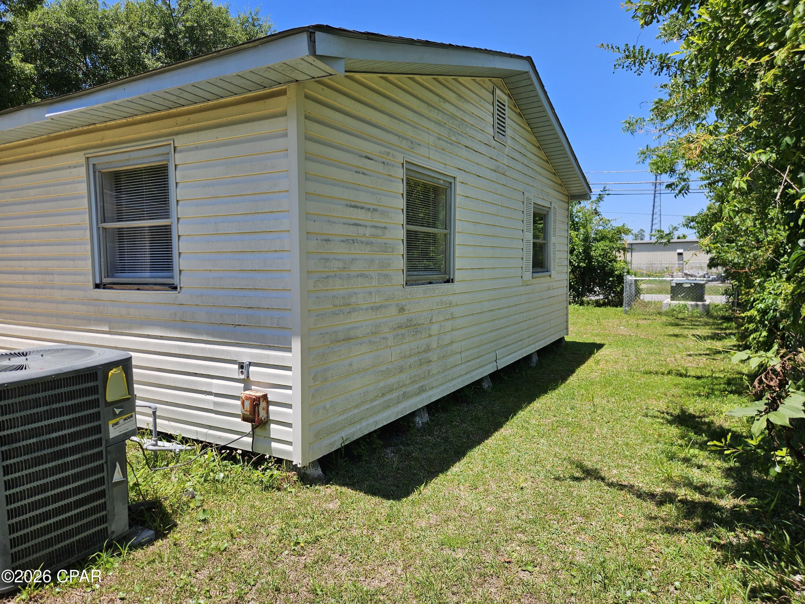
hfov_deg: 73.9
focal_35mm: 23
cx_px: 402
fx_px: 535
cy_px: 302
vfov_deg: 58.9
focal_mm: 5.4
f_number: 1.8
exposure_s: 1/1484
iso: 25
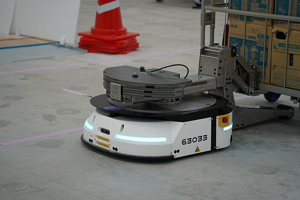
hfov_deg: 18.3
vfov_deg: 12.2
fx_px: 933
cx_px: 150
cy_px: 100
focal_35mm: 112
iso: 2500
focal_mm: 112
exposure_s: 1/800
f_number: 4.5
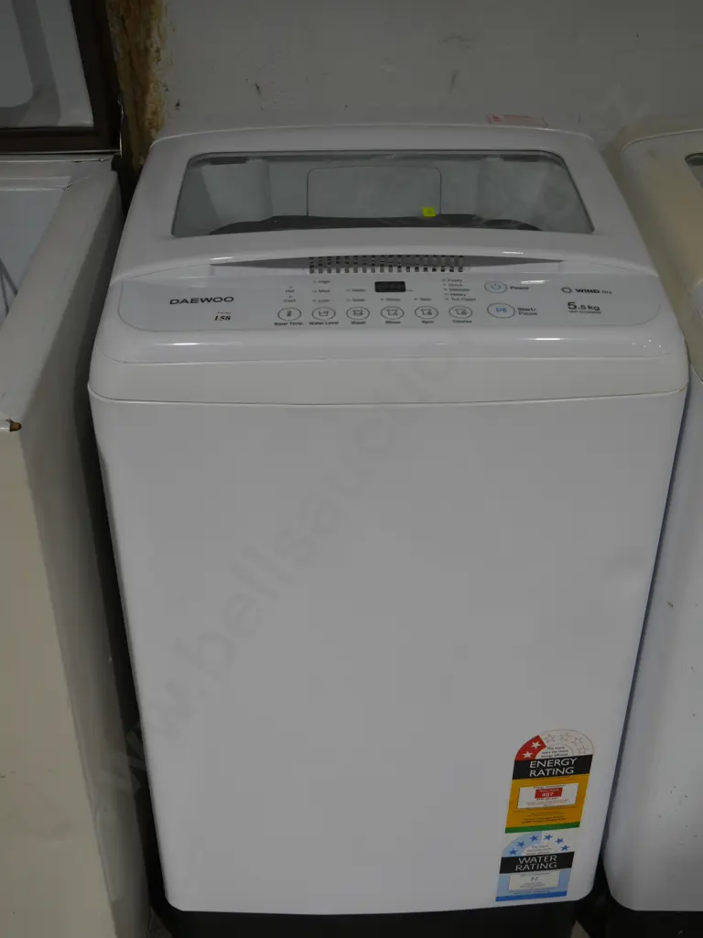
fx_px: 1137
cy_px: 469
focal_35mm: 42
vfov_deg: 44.8
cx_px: 352
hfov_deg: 34.3
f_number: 4.6
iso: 200
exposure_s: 1/80
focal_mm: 21
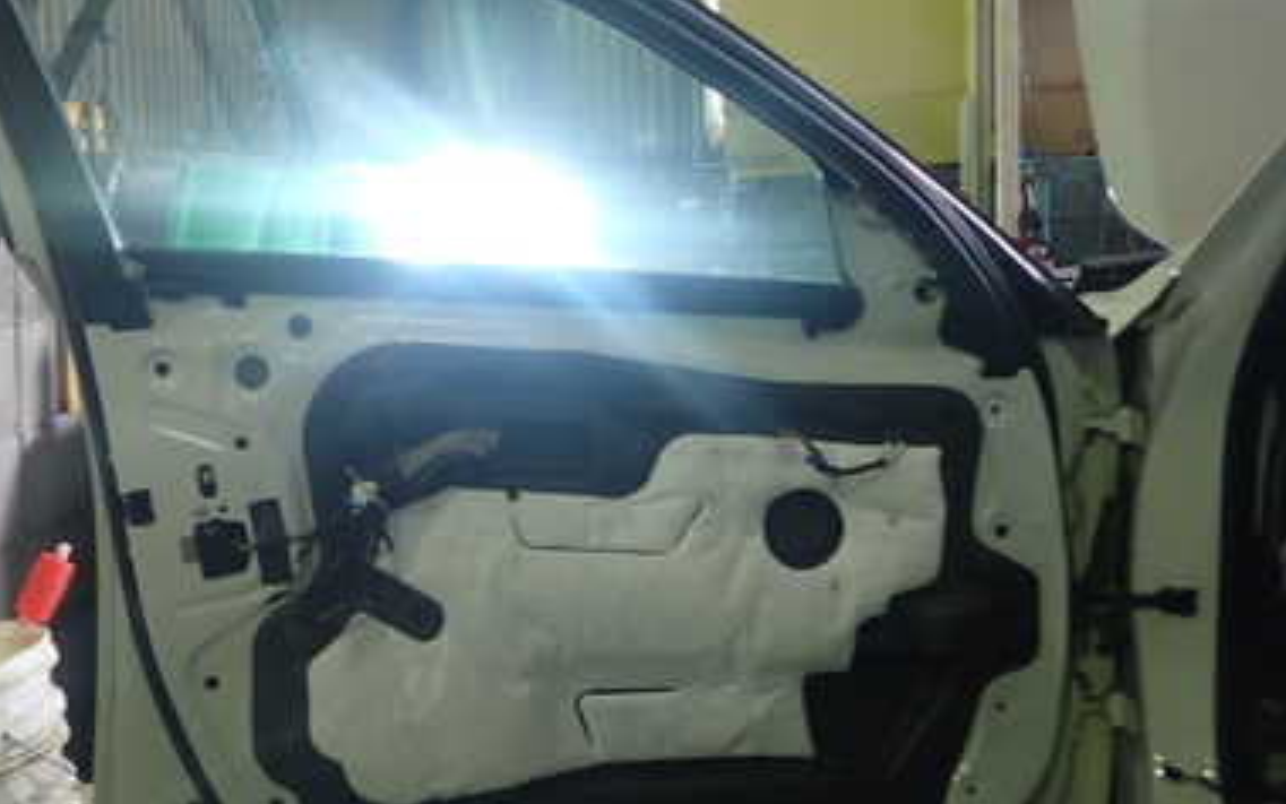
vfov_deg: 30.4
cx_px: 461
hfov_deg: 46.7
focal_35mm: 42
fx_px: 1472
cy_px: 295
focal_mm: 4.5
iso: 200
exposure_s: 1/40
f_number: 2
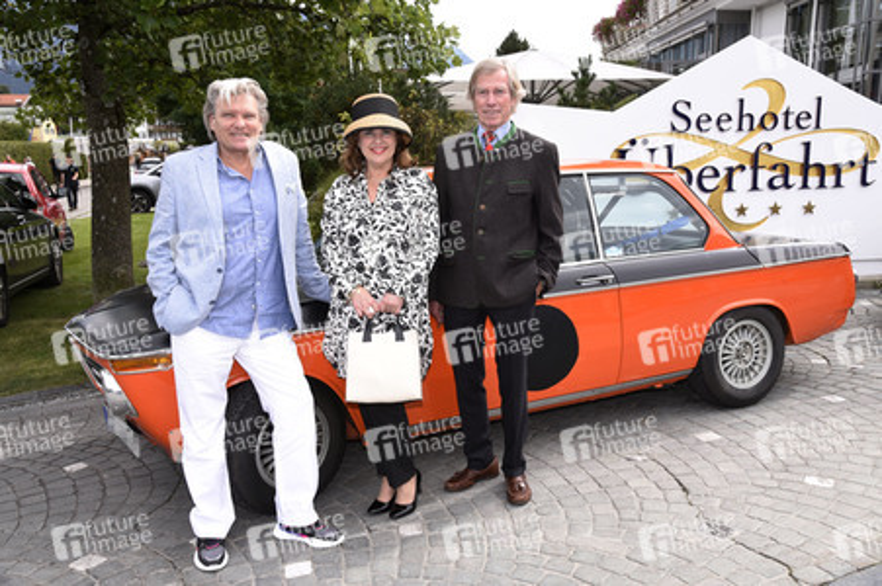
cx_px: 441
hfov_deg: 58.8
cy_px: 293
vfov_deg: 41.1
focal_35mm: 32
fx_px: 783
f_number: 8
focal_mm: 32
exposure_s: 1/100
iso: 200
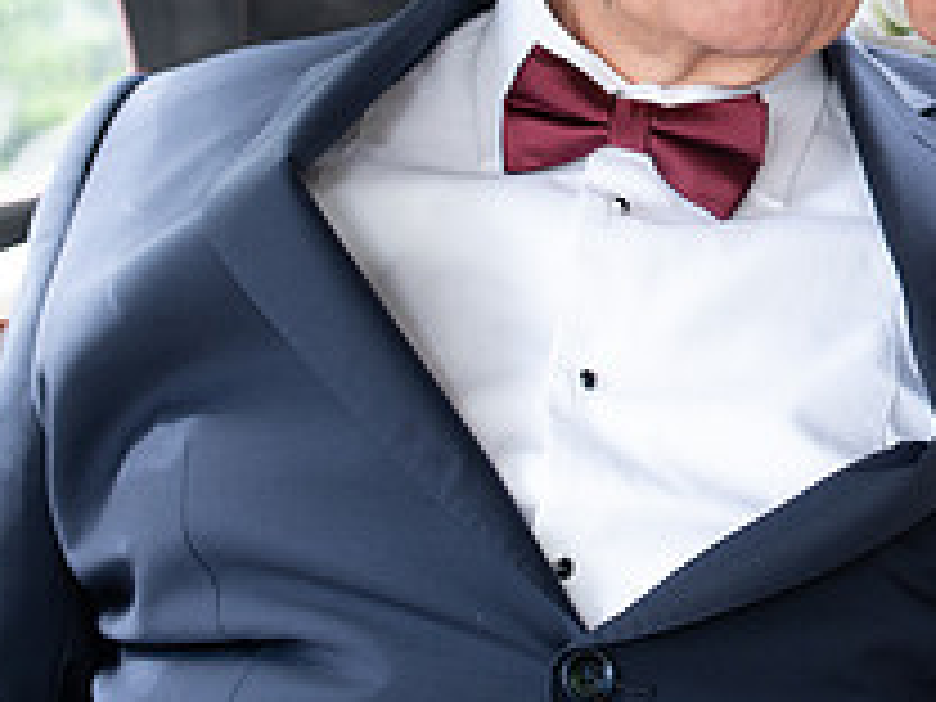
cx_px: 1170
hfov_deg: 19.5
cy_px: -76
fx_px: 2542
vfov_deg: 15.3
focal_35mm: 94
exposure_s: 1/125
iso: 250
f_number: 4
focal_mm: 35
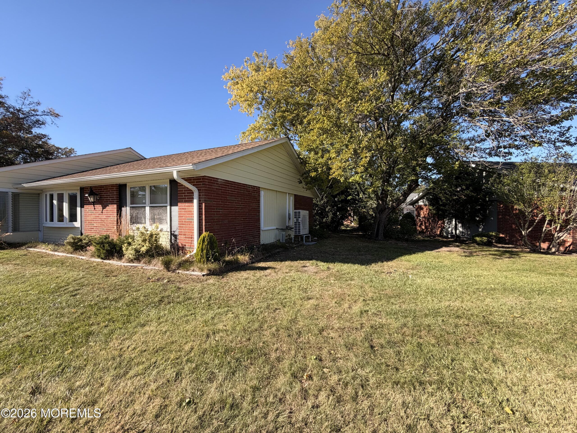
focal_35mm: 14
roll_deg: -0.9
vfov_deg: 85.7
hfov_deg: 102.1
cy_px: 216
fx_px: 233
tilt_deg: -0.5
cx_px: 288
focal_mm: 2.22
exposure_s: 1/686
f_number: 2.2
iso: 40
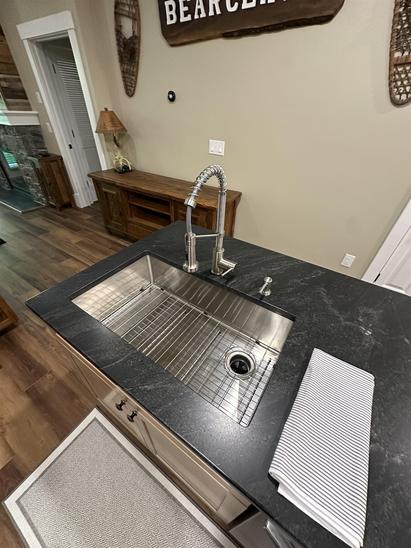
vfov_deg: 102.1
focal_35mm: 14
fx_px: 222
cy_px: 274
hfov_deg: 85.7
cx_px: 206
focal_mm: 2.22
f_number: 2.2
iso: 500
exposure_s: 1/60
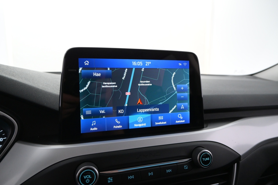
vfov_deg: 53.1
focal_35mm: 24
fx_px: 185
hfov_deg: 73.7
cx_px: 139
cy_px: 92
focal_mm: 16
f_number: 4.5
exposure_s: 1/80
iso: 2500
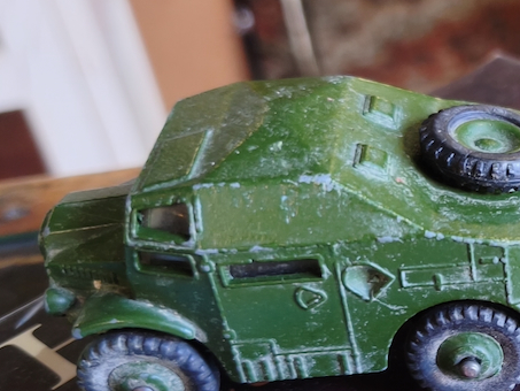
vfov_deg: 22.5
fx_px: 977
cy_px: 268
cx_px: 651
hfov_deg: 26.0
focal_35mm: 65
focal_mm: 5.35
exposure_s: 1/50
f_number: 1.7
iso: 250
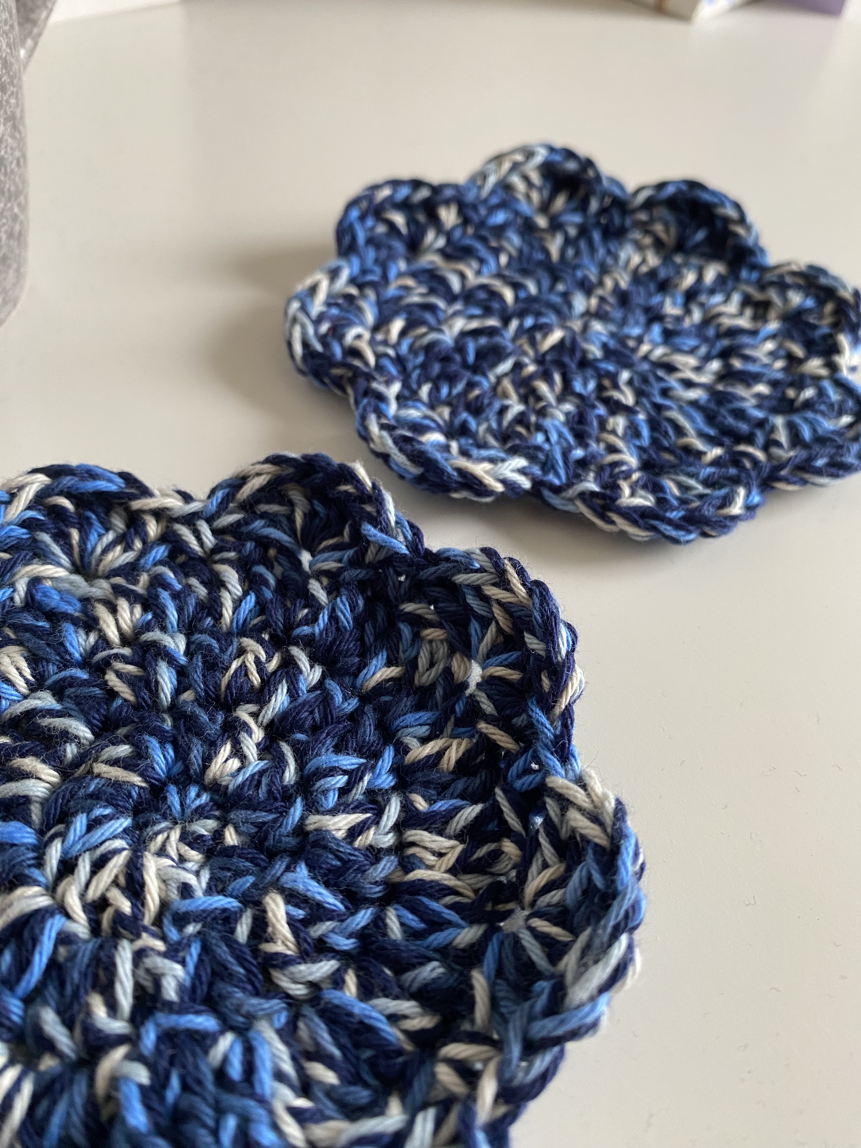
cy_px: 574
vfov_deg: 69.4
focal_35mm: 25
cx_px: 430
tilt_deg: -48.0
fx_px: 829
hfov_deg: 54.9
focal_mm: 4.25
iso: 160
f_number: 1.8
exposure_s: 1/60
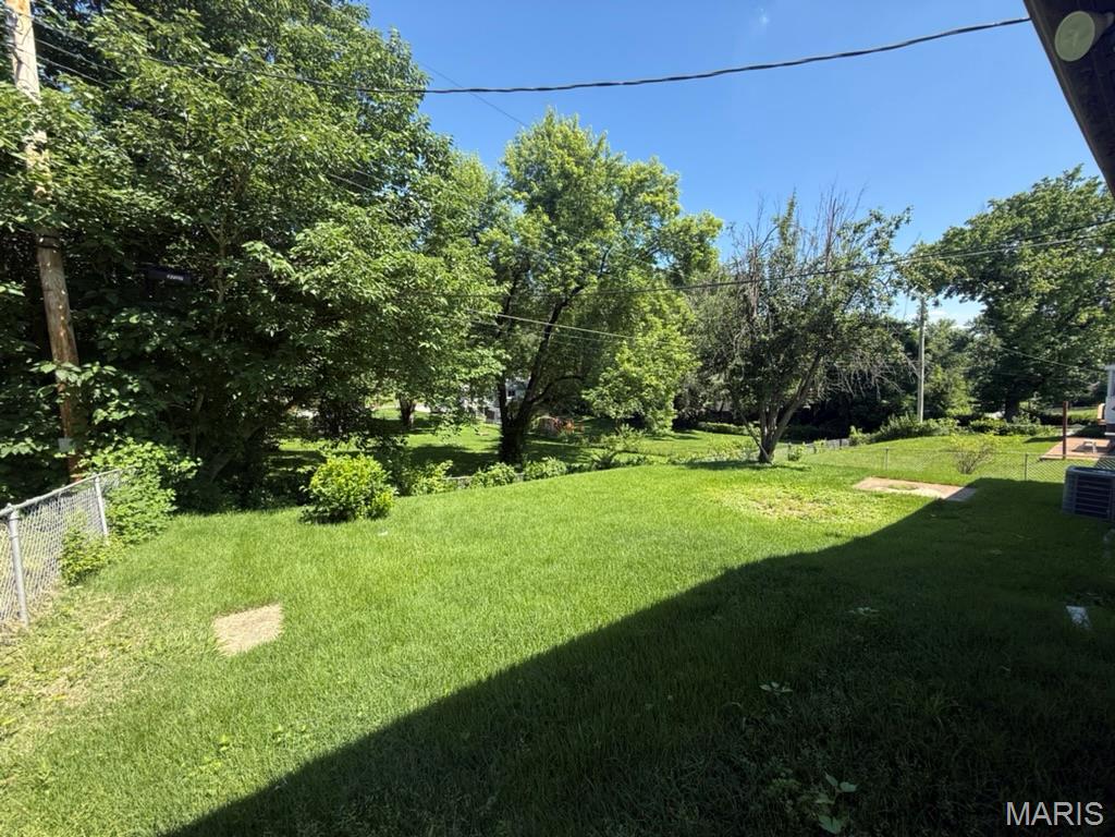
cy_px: 418
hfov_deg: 102.1
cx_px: 558
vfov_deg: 85.7
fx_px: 451
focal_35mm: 14
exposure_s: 1/502
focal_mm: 2.22
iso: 50
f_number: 2.2
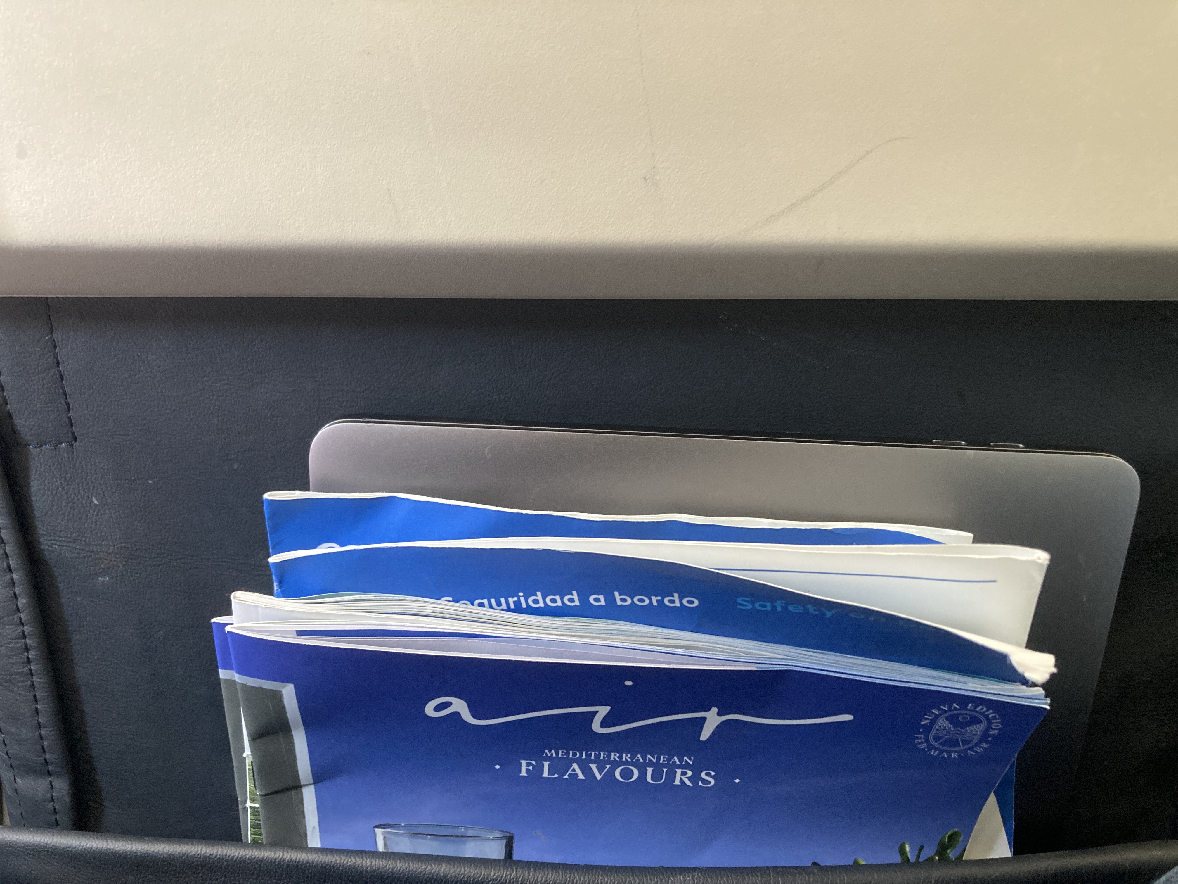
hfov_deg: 63.4
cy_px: 442
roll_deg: -0.3
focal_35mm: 28
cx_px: 589
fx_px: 953
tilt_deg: -3.5
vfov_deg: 49.7
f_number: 1.8
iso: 500
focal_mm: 3.99
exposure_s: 1/30
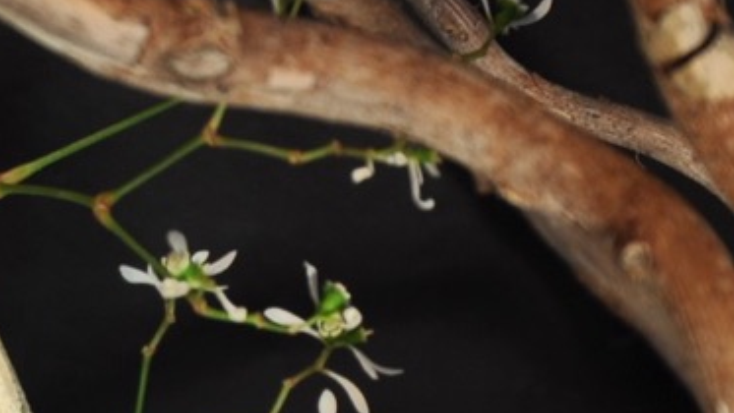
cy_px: 915
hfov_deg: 6.7
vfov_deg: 3.8
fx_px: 6190
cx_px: -358
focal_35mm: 318
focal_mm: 42
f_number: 6.3
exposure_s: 1/40
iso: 200
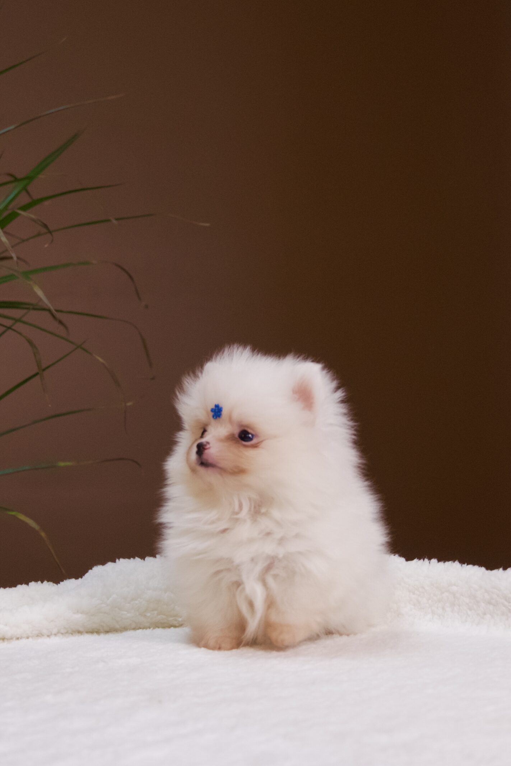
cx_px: 255
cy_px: 390
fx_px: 1168
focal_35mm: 55
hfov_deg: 24.7
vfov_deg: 36.3
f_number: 4.8
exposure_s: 1/160
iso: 1600
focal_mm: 30.5
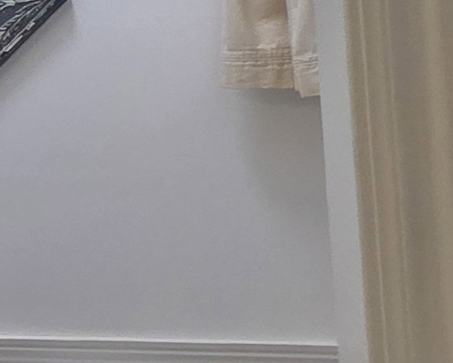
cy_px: 158
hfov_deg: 11.2
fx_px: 1140
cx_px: -939
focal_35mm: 85
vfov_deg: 18.1
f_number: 2.2
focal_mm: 2.2
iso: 100
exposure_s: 1/120
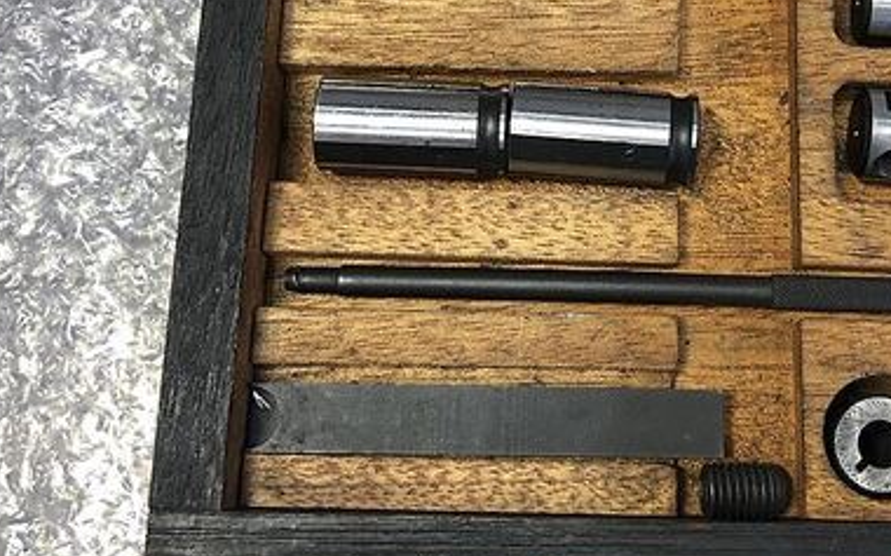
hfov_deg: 39.8
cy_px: 138
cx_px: 603
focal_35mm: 50
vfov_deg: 25.5
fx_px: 1213
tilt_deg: -76.7
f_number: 1.8
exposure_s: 1/20
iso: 40
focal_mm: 3.99
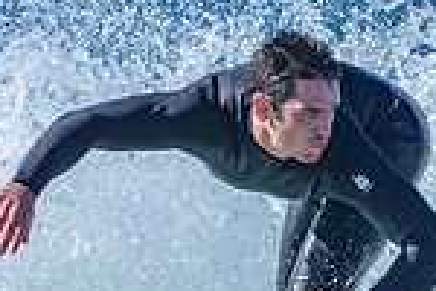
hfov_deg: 0.6
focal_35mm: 3470
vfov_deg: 0.4
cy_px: 438
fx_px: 42022
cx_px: 381
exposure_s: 1/2000
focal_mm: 800
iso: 400
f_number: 6.3
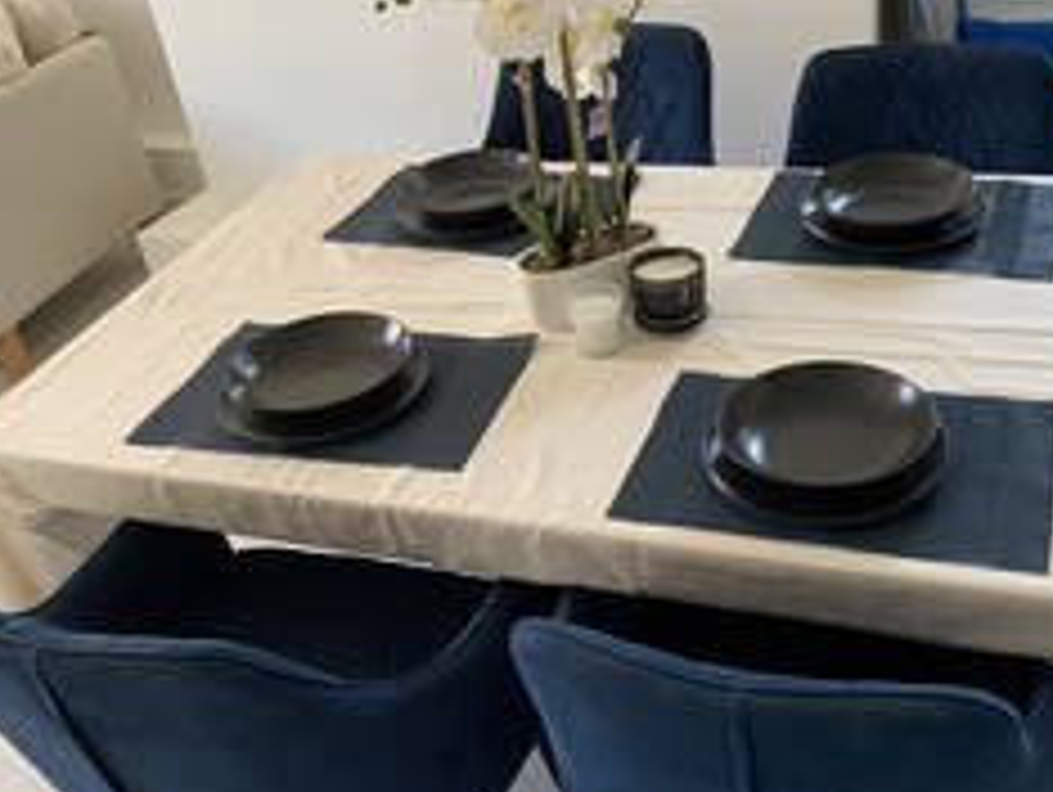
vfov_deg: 36.0
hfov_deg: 46.5
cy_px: 387
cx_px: 630
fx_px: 1218
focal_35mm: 40
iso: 125
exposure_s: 1/60
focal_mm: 4.25
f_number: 1.8
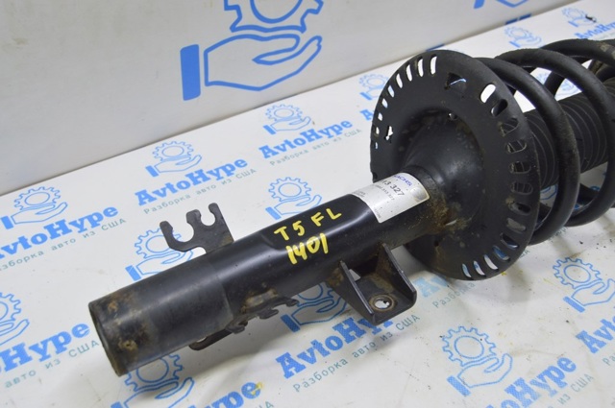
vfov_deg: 34.1
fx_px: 665
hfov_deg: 49.6
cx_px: 308
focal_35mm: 39
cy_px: 204
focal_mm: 26
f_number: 5.6
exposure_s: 1/20
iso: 400
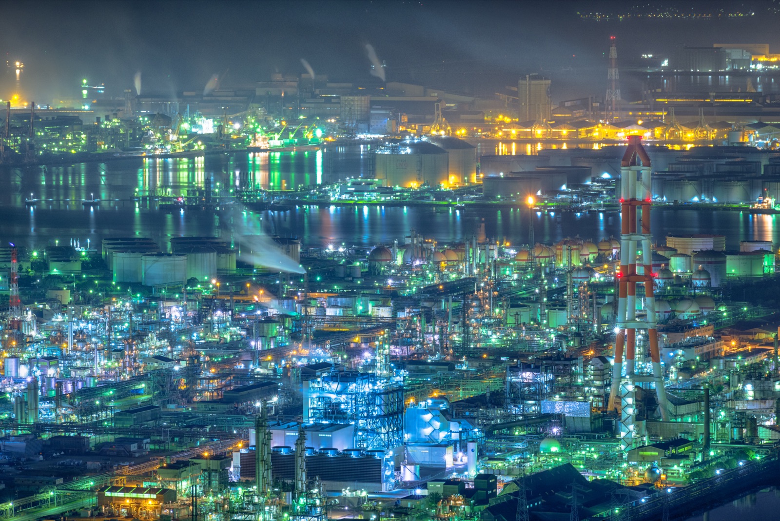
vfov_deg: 6.9
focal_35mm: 200
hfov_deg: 10.3
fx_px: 4335
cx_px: 390
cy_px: 260
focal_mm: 200
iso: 200
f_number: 10
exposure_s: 10
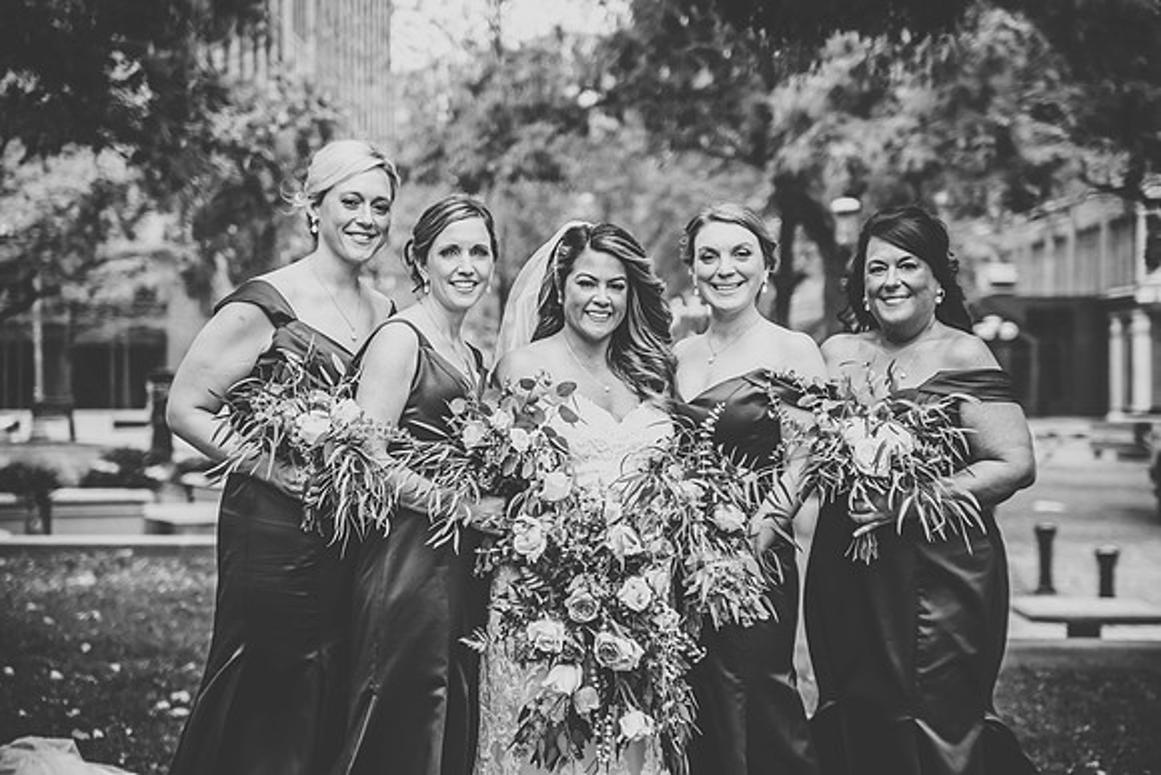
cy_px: 388
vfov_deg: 18.2
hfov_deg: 27.0
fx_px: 2419
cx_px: 580
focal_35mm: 75
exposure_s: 1/1600
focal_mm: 75
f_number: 3.2
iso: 1250
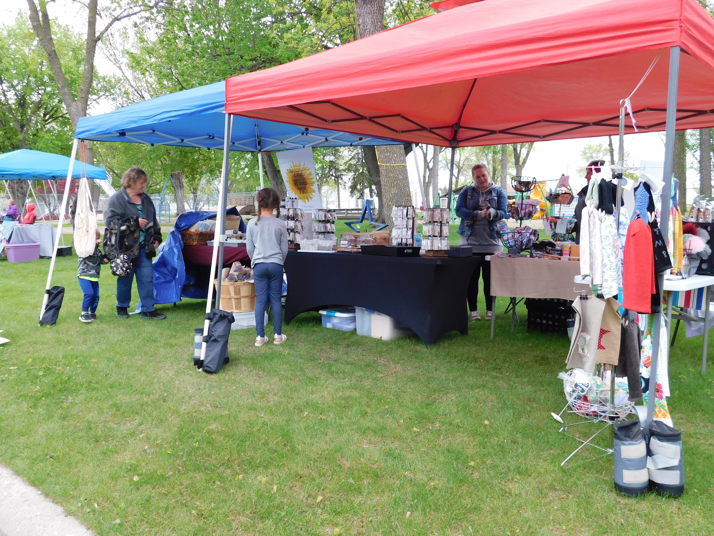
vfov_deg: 46.8
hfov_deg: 60.0
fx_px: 619
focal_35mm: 30
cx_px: 357
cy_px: 268
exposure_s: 1/40
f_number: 3.2
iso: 125
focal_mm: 5.3
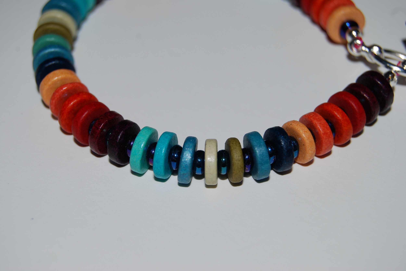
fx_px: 931
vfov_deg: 16.6
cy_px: 136
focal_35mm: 82
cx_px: 203
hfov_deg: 24.6
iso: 100
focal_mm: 55
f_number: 5.6
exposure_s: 1/125
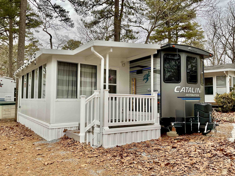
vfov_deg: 48.2
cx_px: 118
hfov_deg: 61.7
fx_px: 197
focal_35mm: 29
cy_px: 88
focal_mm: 3
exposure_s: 1/372
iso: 16
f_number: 1.8
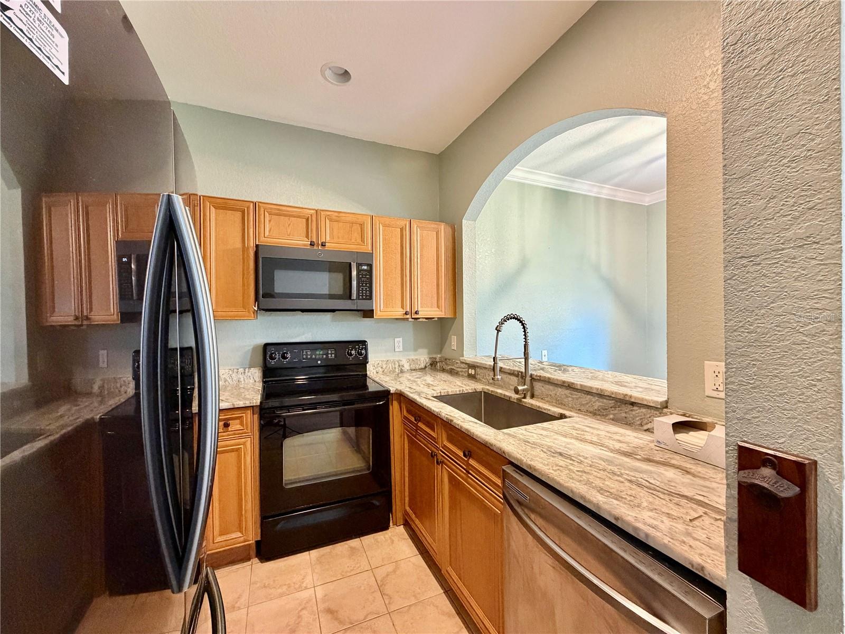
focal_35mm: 14
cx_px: 422
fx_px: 342
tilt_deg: -0.2
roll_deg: +0.4
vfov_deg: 85.7
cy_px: 317
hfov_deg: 102.1
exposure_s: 1/60
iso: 500
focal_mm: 2.22
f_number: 2.2
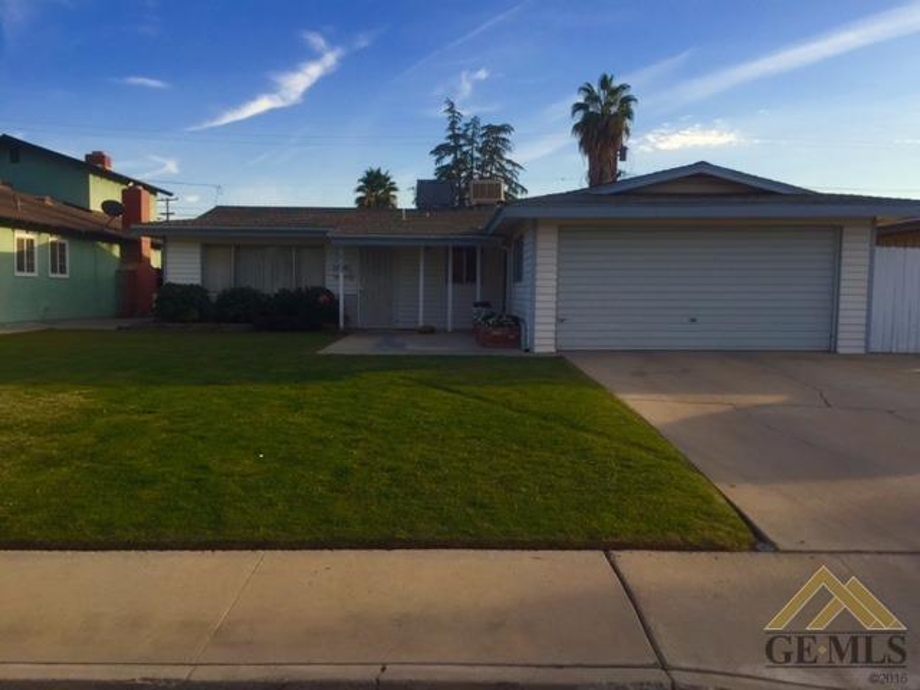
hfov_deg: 61.7
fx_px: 771
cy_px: 345
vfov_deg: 48.2
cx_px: 460
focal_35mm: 29
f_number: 2.2
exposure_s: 1/1099
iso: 32
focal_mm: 4.15
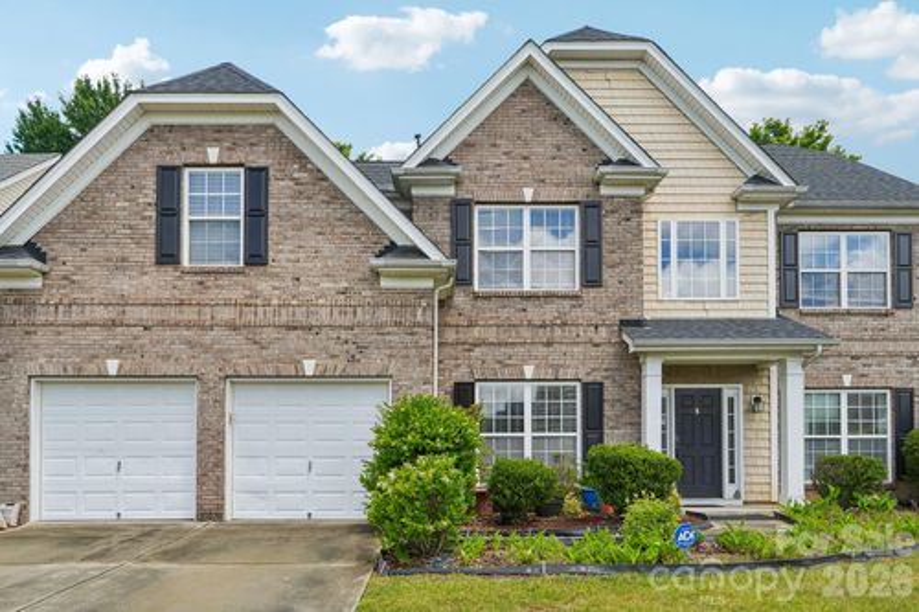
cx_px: 460
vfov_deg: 47.9
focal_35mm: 27
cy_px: 306
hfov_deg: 67.4
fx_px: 689
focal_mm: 18
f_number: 8
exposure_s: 1/90
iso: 100
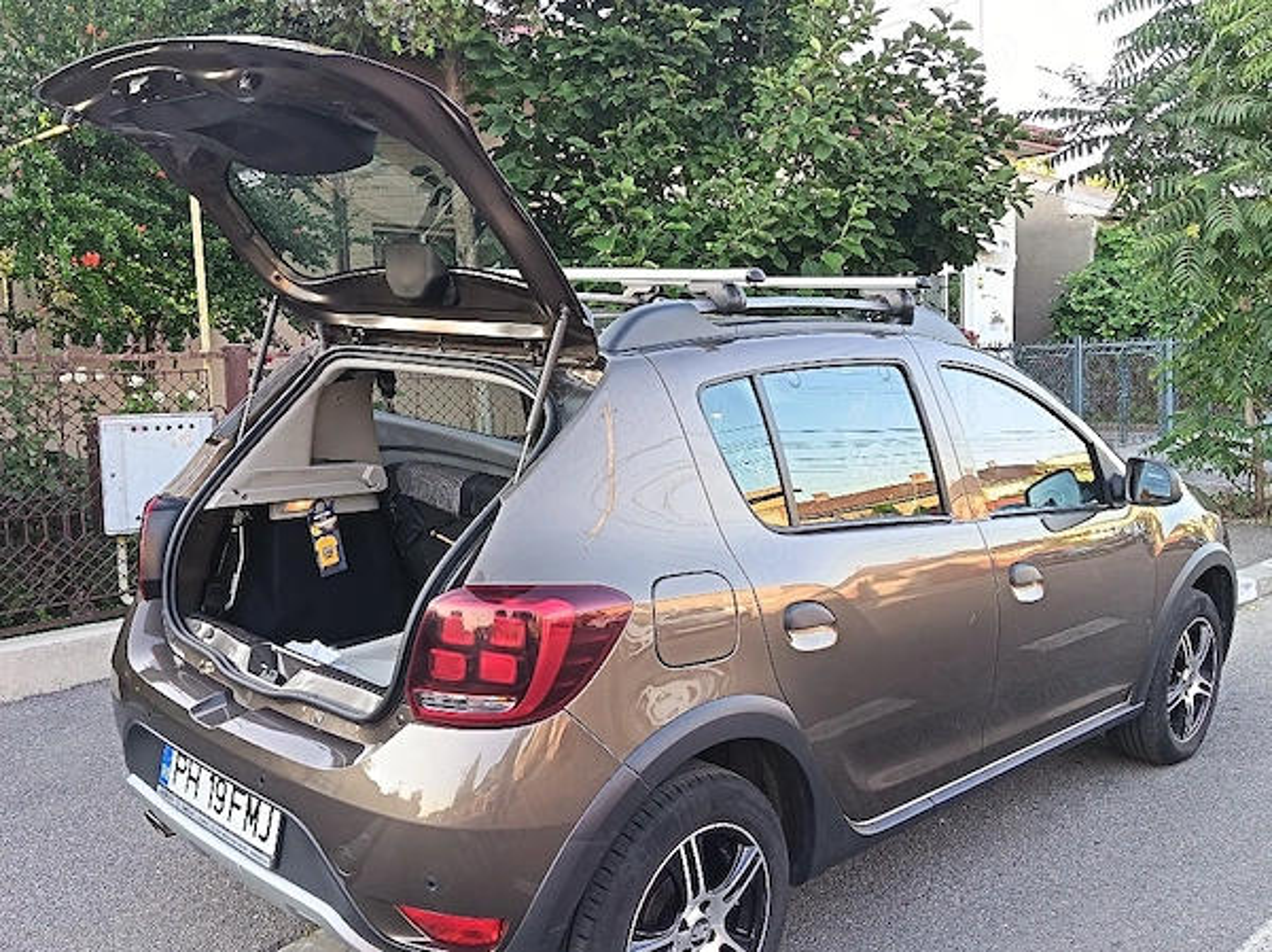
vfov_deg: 42.9
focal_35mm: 33
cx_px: 636
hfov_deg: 55.4
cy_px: 476
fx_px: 1212
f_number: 1.75
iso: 657
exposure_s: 1/100
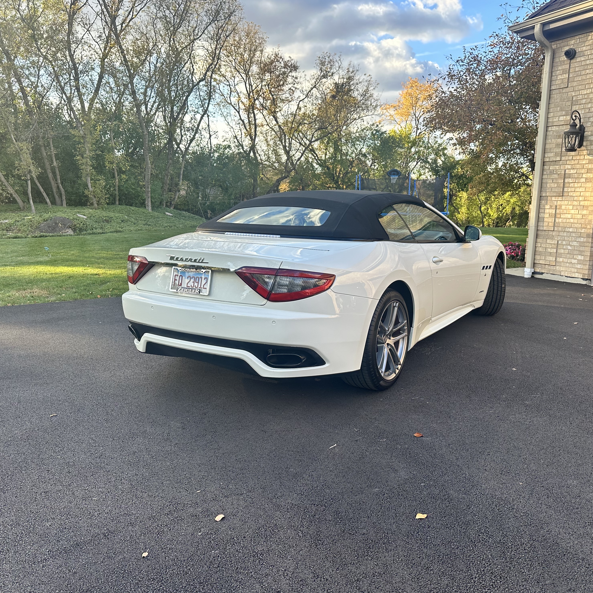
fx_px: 562
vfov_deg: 55.6
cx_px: 314
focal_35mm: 29
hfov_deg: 55.6
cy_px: 295
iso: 80
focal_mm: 6.86
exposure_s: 1/594
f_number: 1.78
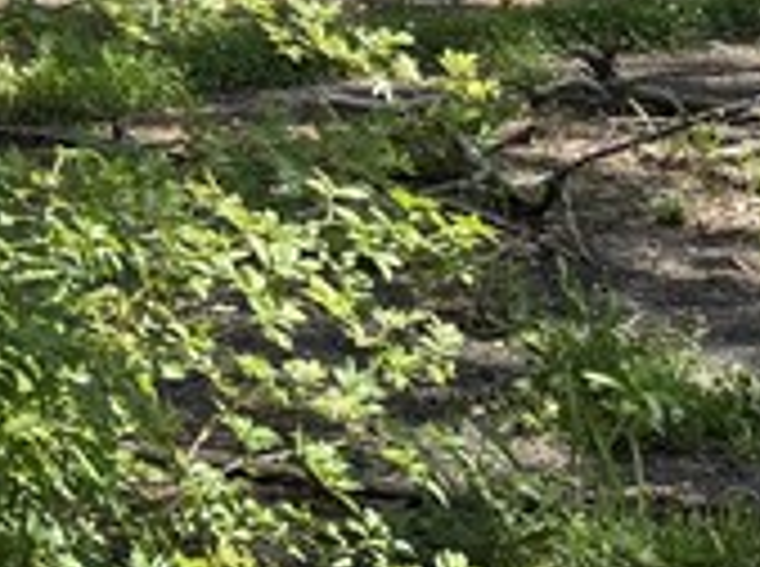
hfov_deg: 11.9
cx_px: -400
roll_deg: -1.4
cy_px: -882
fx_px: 3462
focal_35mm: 158
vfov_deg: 8.4
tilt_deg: +7.6
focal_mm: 5.96
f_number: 1.6
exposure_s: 1/2283
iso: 64
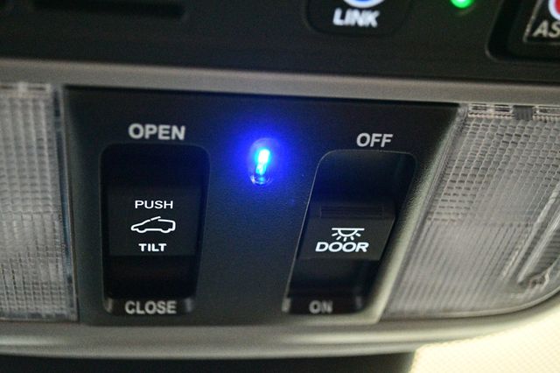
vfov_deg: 28.0
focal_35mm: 48
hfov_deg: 41.1
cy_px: 186
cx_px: 280
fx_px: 746
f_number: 4.8
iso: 12800
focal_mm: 32
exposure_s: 1/40
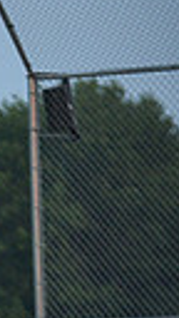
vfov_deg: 3.6
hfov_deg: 2.0
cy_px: 427
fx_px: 4987
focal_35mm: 591
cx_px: -530
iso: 1000
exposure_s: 1/1600
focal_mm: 125
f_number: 2.8
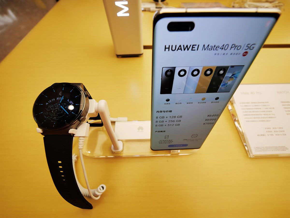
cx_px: 145
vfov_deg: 85.7
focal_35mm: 14
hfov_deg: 102.1
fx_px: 117
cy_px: 109
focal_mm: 7
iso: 200
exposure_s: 1/160
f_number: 4
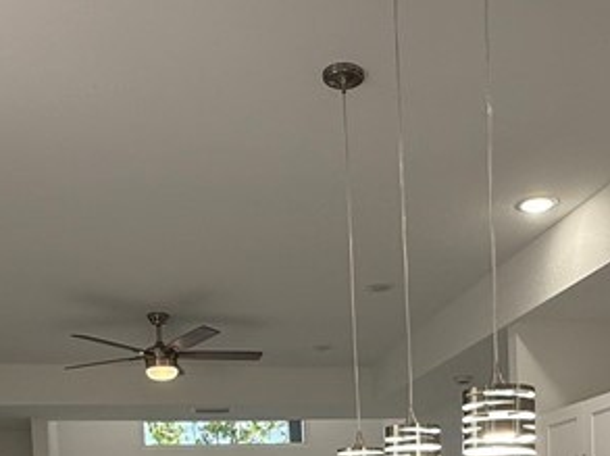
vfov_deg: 25.0
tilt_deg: -4.2
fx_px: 862
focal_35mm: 49
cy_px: 616
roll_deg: +3.0
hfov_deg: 38.7
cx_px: 379
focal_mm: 2.22
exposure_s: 1/120
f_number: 2.2
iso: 64
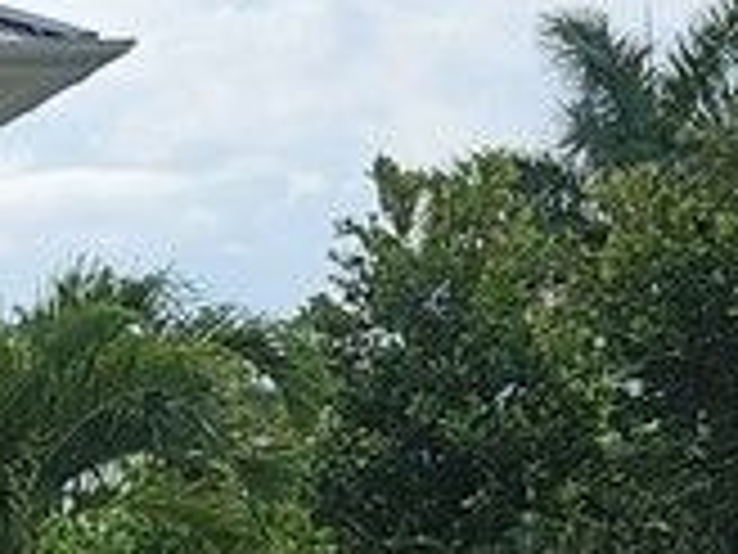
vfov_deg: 10.1
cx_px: -1152
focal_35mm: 144
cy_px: 667
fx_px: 3070
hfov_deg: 11.0
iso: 10
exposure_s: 1/1081
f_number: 1.7
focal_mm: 6.3
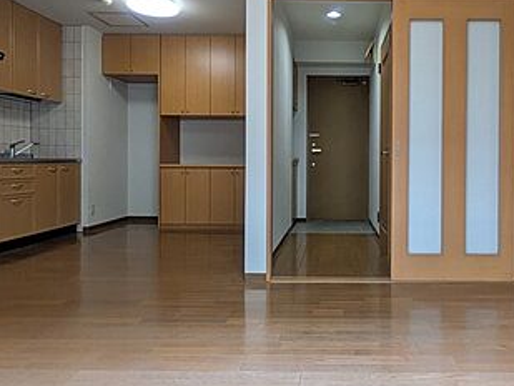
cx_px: 333
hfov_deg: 60.5
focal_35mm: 29
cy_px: 165
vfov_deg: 48.1
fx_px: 431
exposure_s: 1/100
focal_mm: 1.83
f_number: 2.2
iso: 185
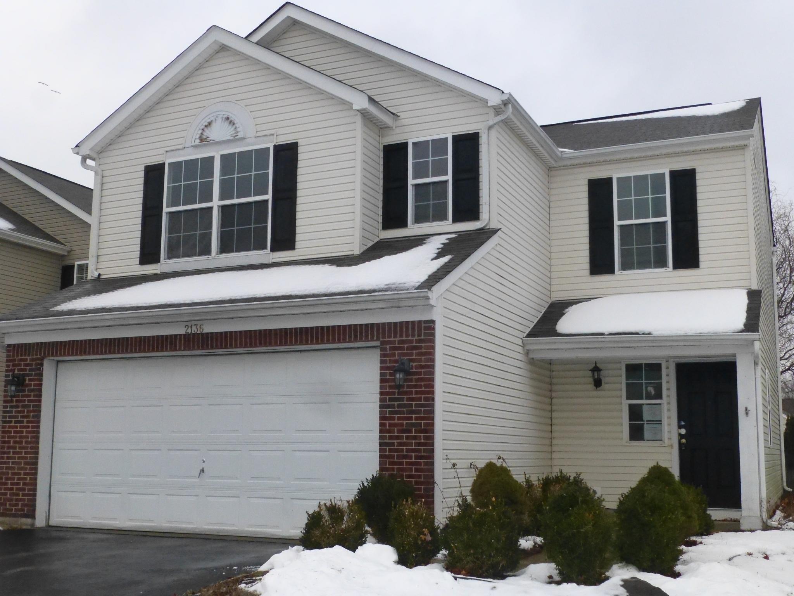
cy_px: 298
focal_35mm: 39
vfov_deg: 36.8
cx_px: 397
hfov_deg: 47.9
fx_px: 895
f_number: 3.9
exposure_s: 1/250
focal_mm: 6.9
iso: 800
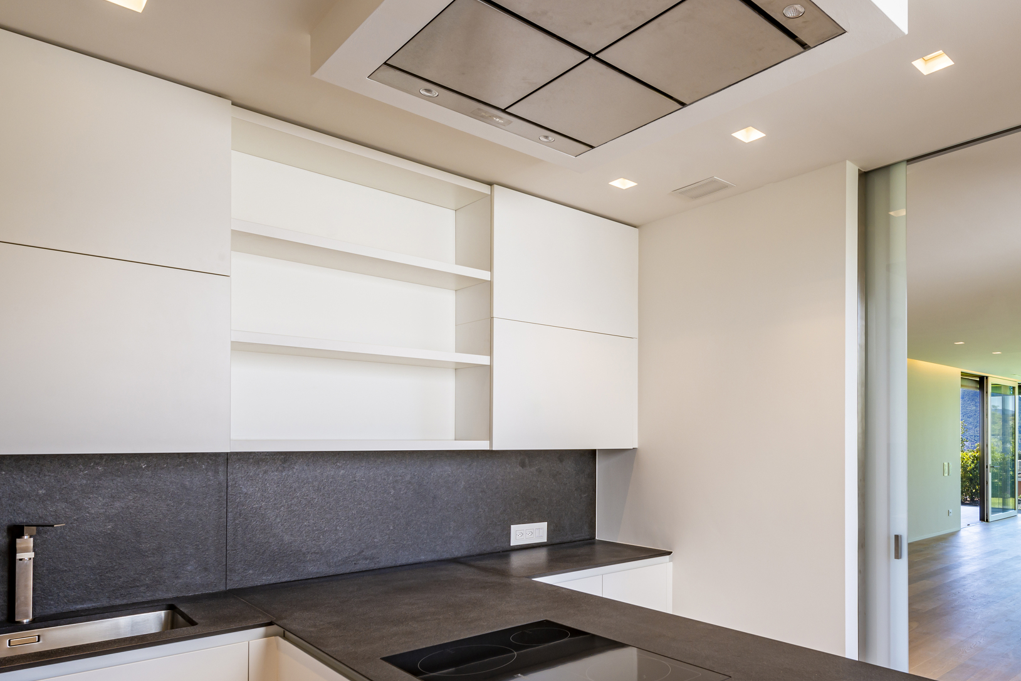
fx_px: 624
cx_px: 718
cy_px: 404
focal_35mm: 22
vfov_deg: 56.8
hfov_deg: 74.9
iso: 100
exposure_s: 1/8
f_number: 9
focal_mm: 14
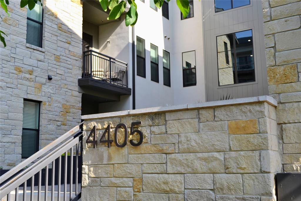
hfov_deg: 46.4
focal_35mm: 42
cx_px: 150
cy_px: 100
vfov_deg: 31.9
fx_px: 351
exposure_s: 1/160
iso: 100
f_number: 6.3
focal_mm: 28
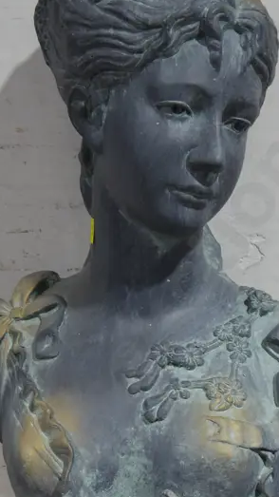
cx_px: 167
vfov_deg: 32.6
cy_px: 317
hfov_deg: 18.8
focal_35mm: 64
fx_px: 842
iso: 320
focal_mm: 15
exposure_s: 1/60
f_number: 3.6
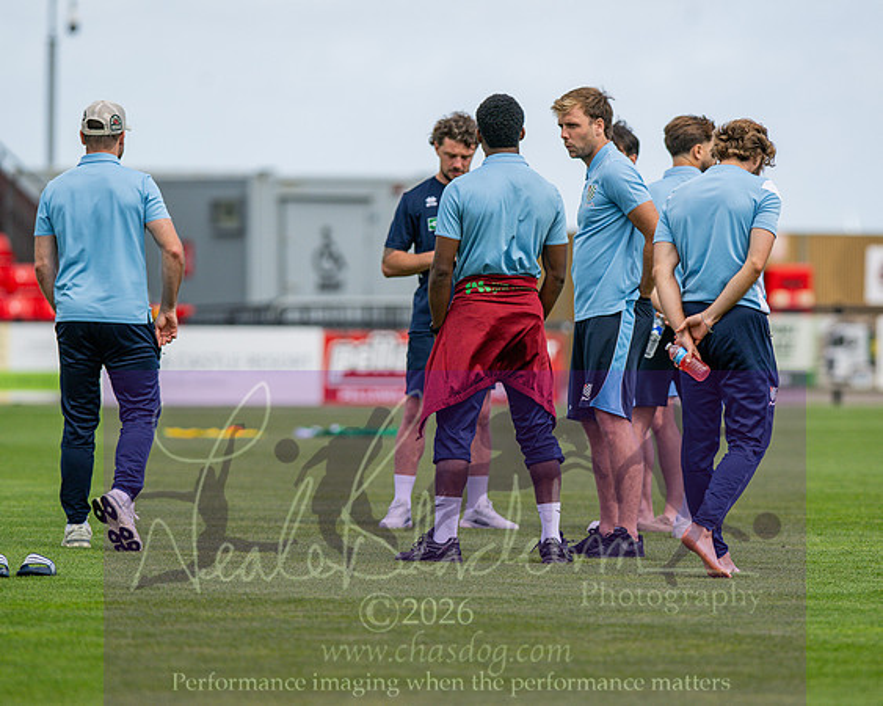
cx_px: 461
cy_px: 353
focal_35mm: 338
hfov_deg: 5.7
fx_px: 8826
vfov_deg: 4.6
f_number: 4
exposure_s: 1/4000
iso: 400
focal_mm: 300
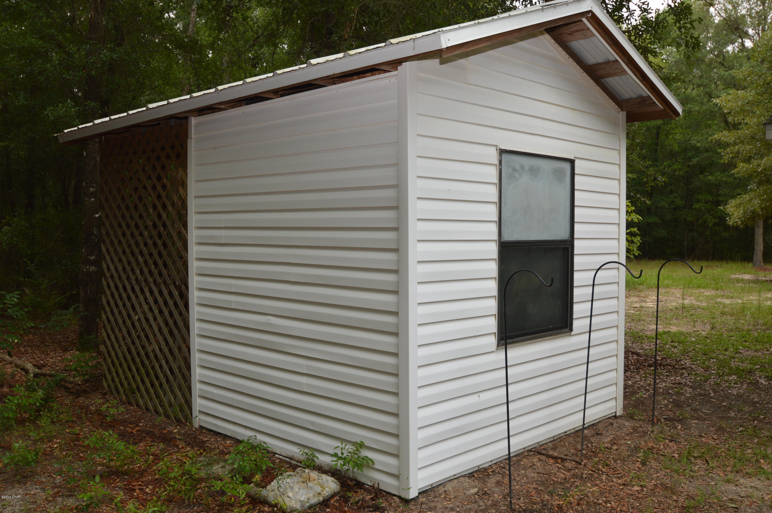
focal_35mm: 33
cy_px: 256
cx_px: 386
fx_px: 707
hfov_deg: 57.3
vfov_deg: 39.9
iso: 140
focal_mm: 22
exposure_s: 1/125
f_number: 5.6
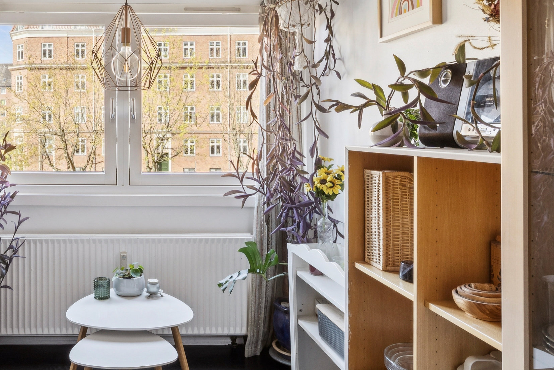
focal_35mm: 33
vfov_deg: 39.8
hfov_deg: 55.3
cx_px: 143
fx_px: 501
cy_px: 113
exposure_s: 1/80
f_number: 7.1
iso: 400
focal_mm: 11.9
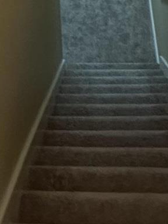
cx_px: 61
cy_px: -215
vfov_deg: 17.4
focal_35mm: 84
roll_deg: +0.9
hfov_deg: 17.5
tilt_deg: -19.1
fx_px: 544
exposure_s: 1/60
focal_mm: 2.22
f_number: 2.2
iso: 500
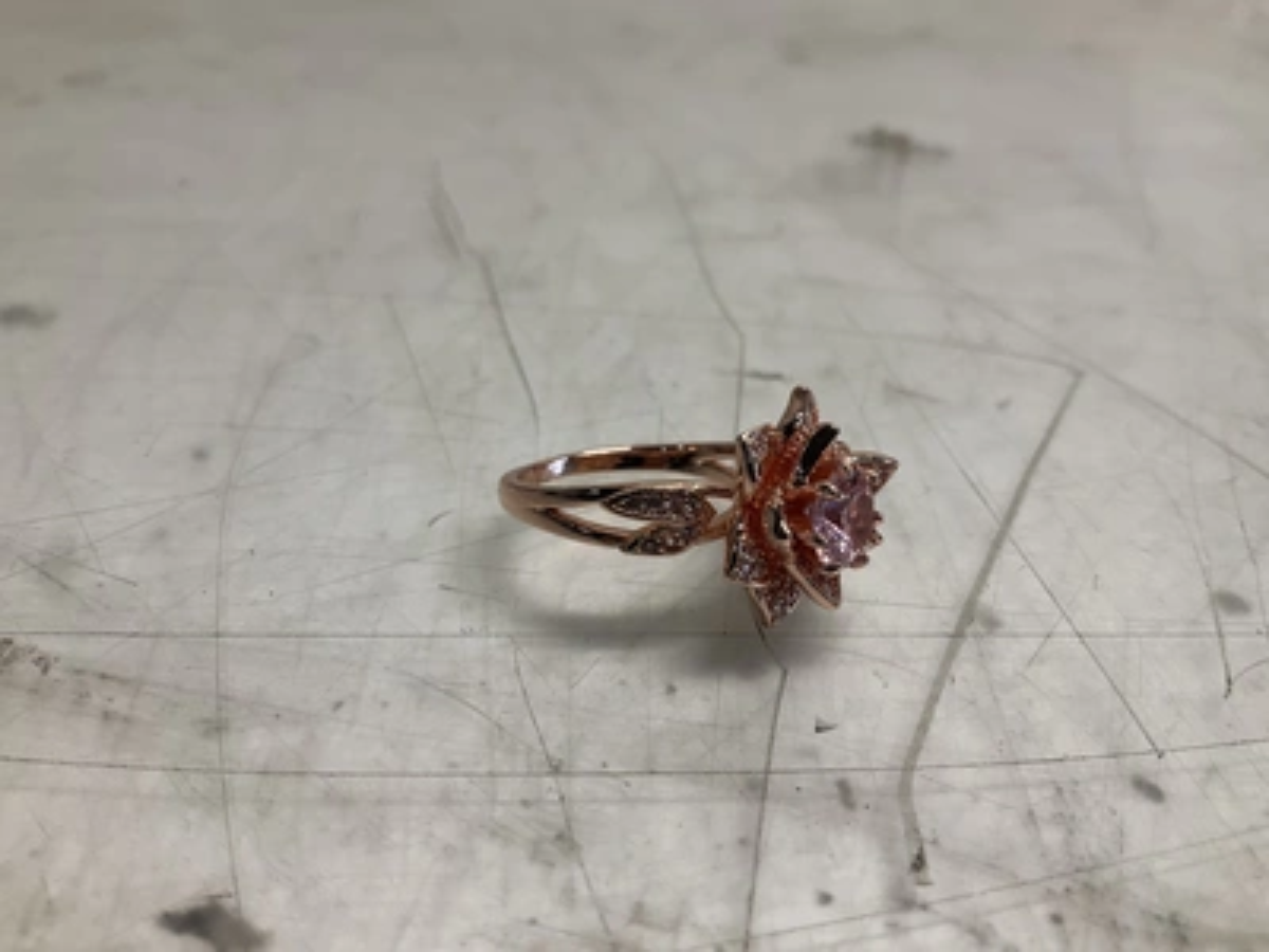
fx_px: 1063
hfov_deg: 61.7
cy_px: 476
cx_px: 634
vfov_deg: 48.2
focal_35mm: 29
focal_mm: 3
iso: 40
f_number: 1.8
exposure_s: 1/120
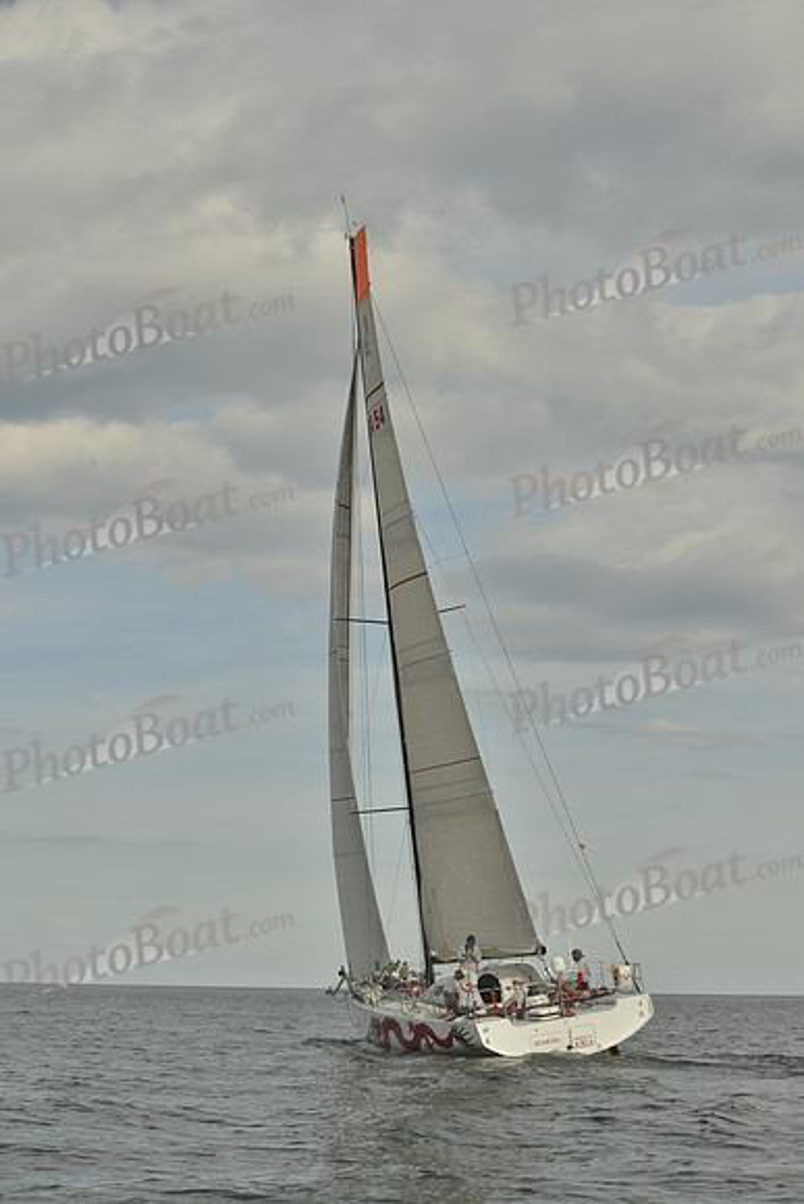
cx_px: 402
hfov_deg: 19.5
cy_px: 602
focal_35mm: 70
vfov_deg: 28.8
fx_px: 2343
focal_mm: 70
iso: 200
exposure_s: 1/1250
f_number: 7.1
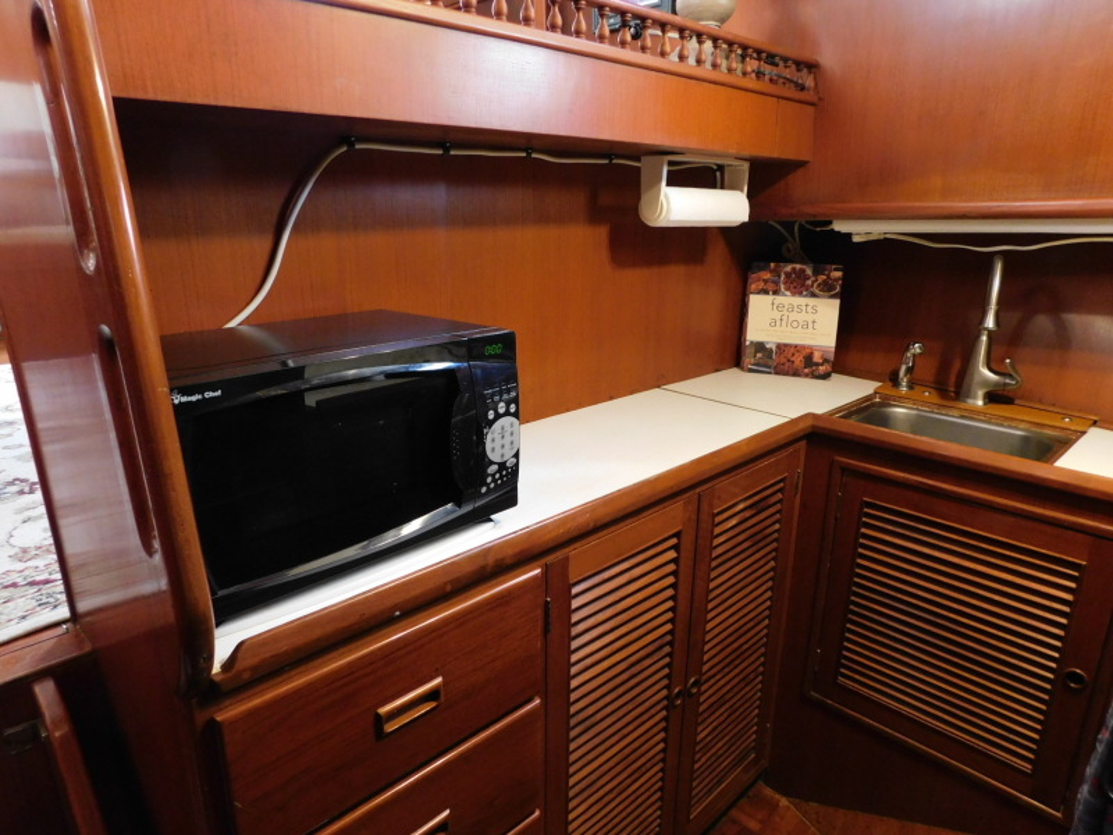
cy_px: 418
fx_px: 740
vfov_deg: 58.9
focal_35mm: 23
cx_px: 556
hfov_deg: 73.9
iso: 400
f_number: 3
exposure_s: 1/13
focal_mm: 4
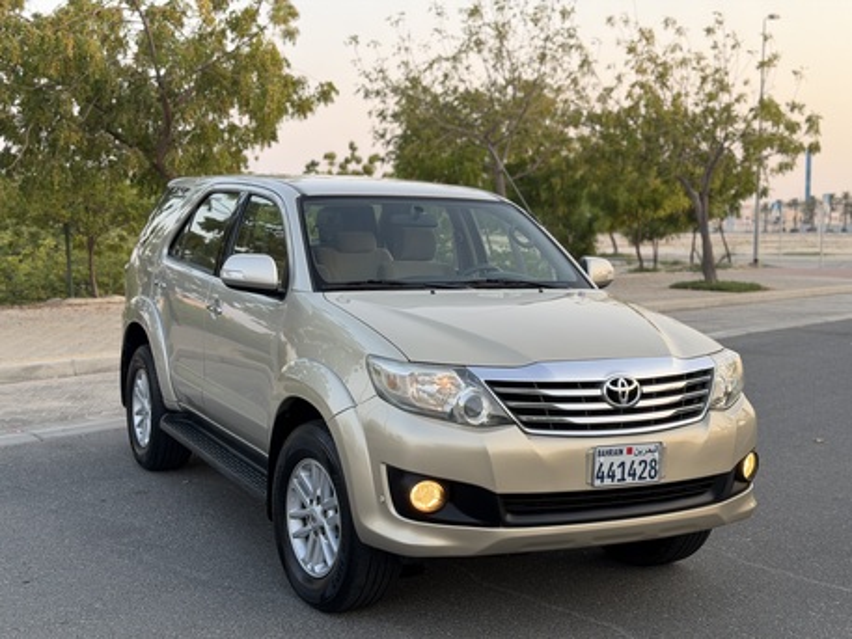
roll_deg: -0.1
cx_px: 426
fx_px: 1182
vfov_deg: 30.3
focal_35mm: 48
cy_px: 320
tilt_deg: -4.9
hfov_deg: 39.6
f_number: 1.78
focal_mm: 6.76
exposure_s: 1/229
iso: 50
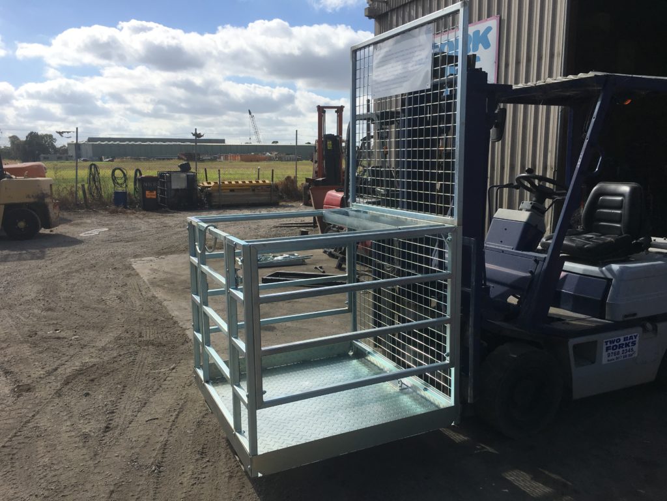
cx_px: 334
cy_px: 250
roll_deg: +0.9
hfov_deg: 61.7
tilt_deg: -9.8
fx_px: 559
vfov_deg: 48.2
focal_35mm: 29
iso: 25
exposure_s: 1/2564
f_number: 2.2
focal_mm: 4.15
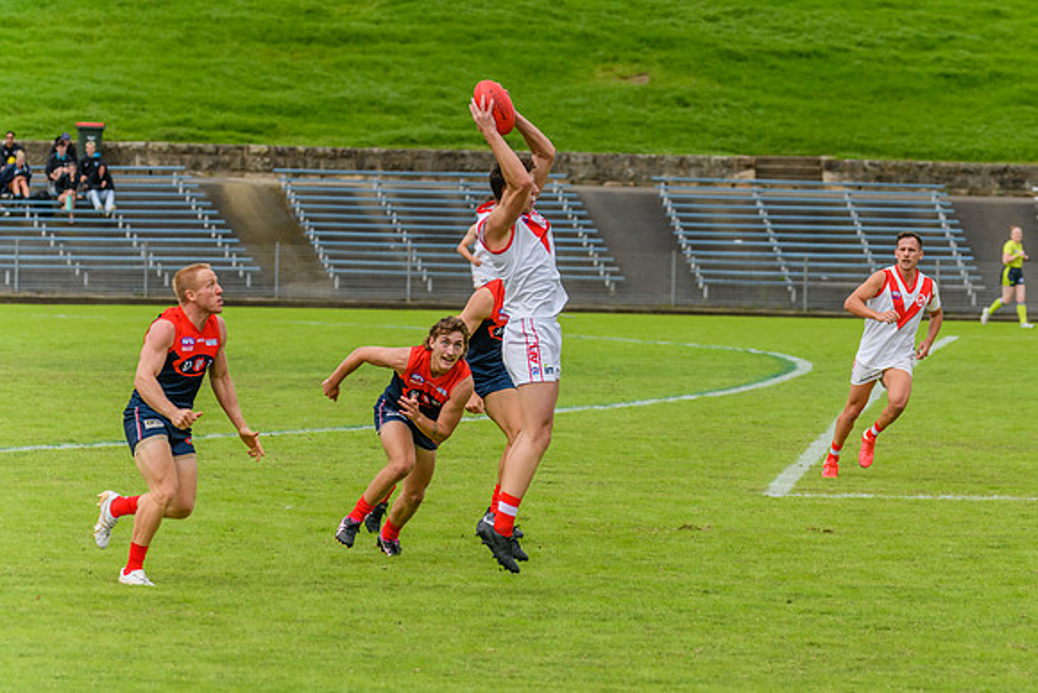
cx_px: 610
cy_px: 407
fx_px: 7118
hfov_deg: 8.3
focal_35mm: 247
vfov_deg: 5.6
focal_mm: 210
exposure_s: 1/2500
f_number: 6.3
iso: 800
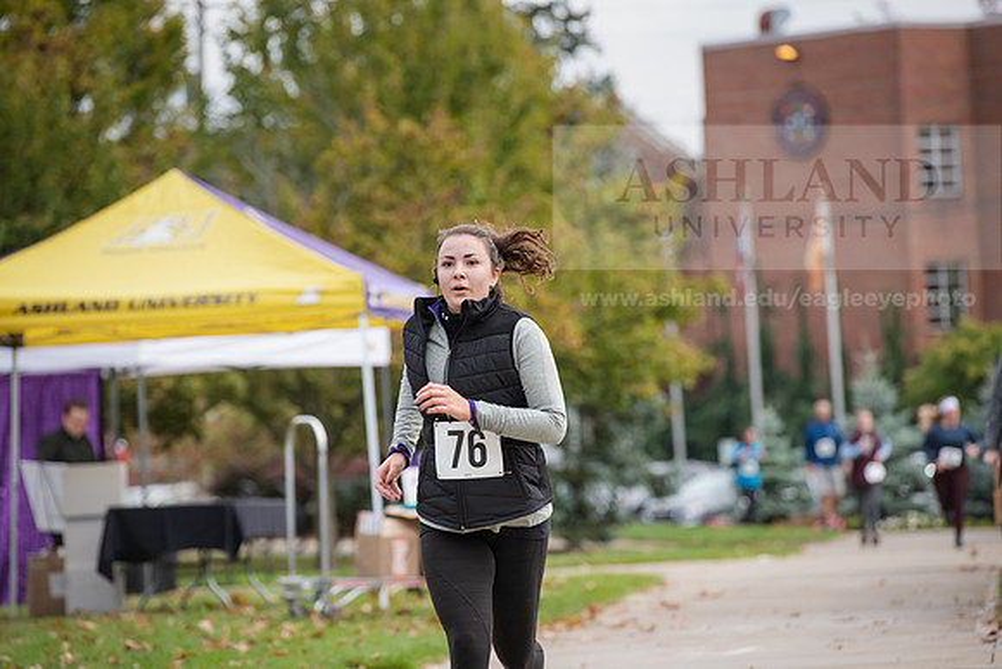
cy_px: 334
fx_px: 5568
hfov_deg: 10.3
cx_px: 501
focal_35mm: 200
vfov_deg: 6.9
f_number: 5
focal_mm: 200
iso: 400
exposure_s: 1/500
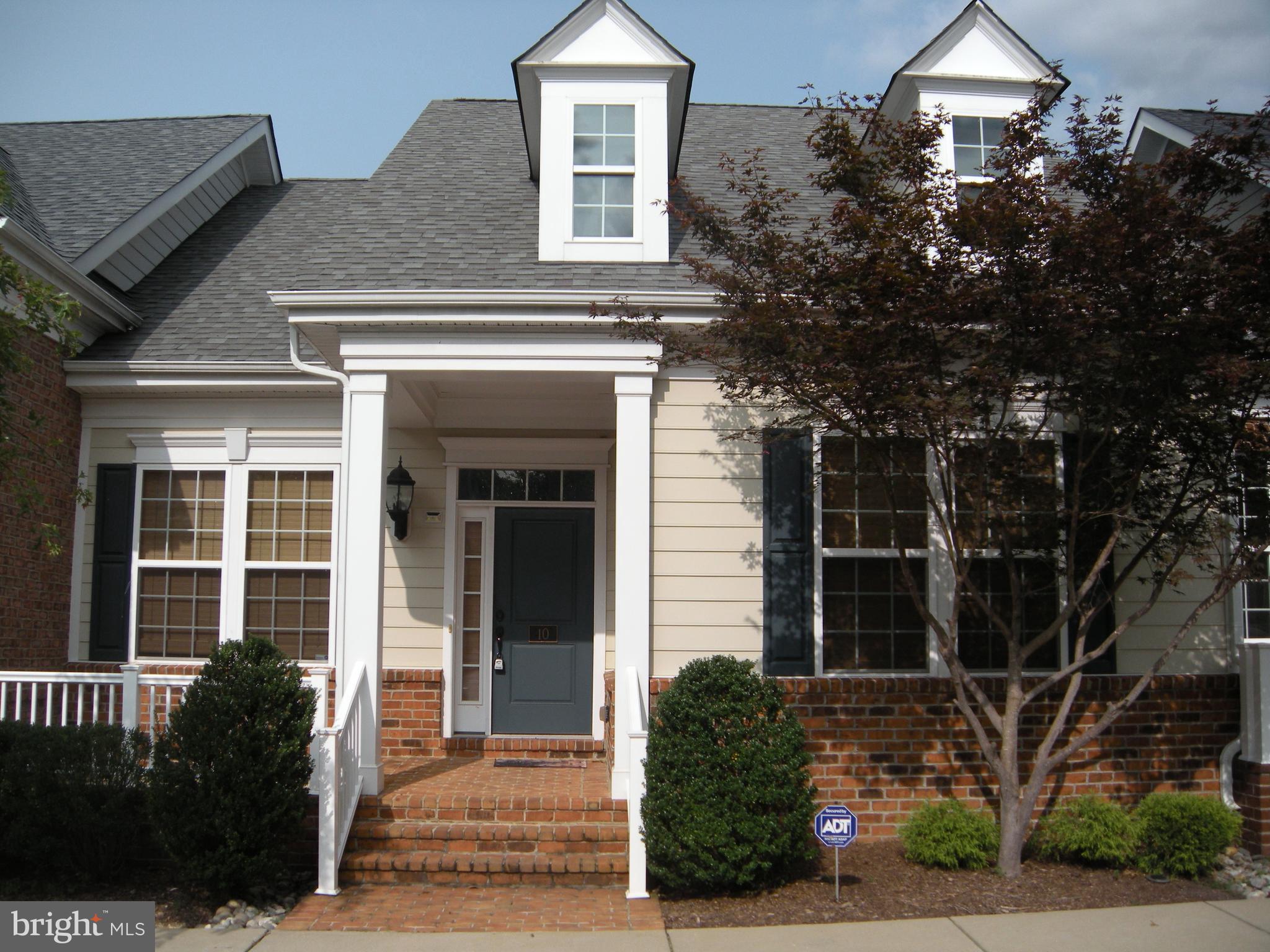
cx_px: 635
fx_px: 1284
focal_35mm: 35
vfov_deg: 40.7
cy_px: 476
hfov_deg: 52.6
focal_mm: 5.9
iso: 64
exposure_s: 1/703
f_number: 3.8
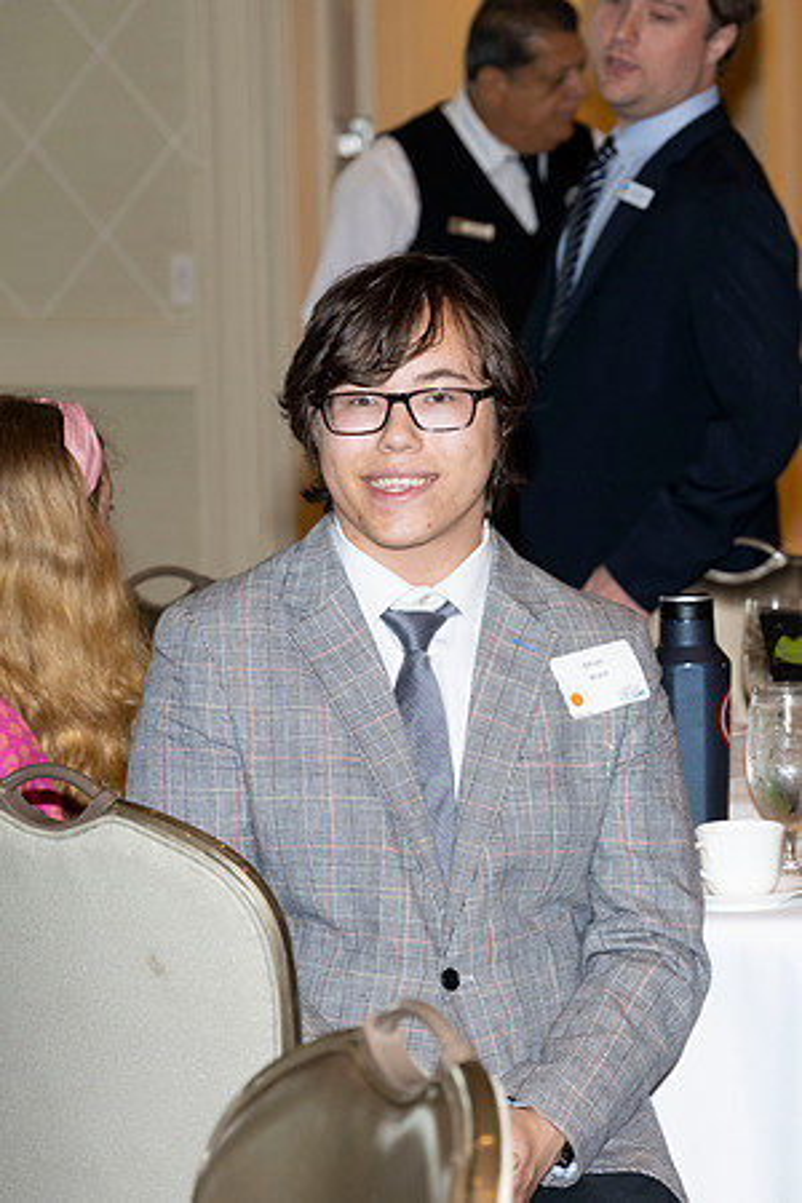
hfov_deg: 9.3
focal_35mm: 147
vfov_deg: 14.0
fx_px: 4912
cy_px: 602
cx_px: 623
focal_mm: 98
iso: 1000
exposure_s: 1/125
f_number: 5.6
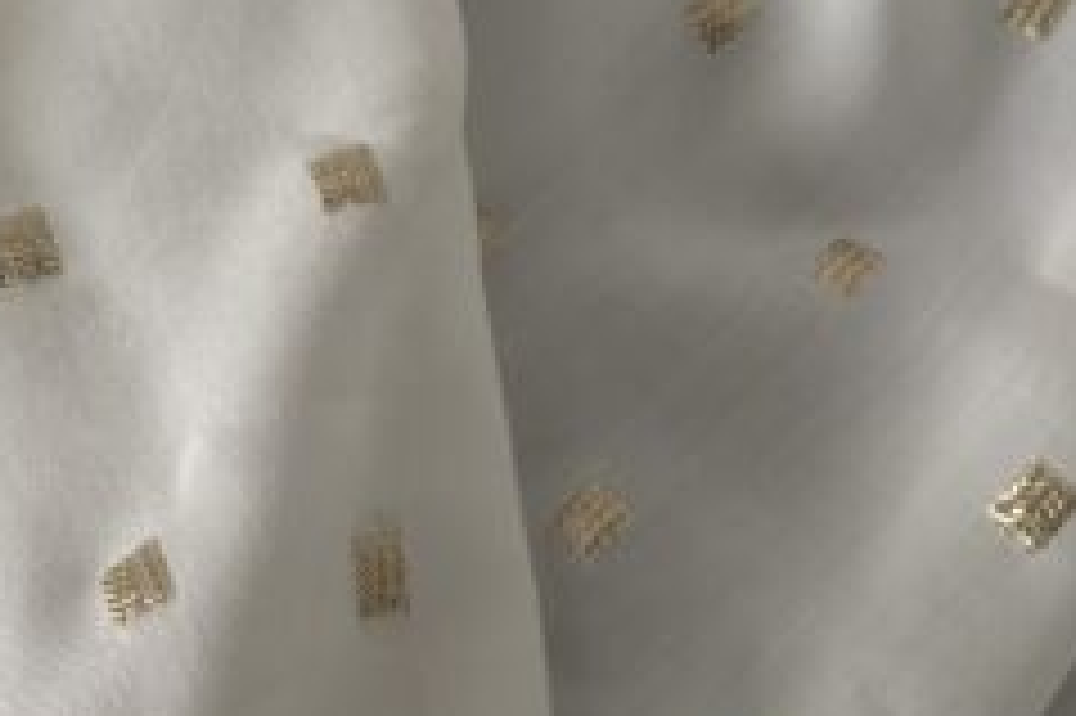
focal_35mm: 58
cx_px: 455
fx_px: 1732
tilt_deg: -73.4
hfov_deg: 34.4
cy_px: 419
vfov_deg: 23.3
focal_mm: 4.25
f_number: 1.8
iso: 125
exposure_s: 1/60
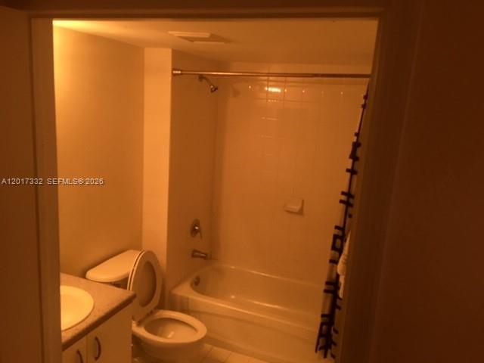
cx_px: 242
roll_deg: -3.8
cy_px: 182
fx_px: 405
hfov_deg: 61.7
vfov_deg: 48.2
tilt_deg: -11.6
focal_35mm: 29
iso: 25
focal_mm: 4.15
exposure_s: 1/30
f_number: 2.2
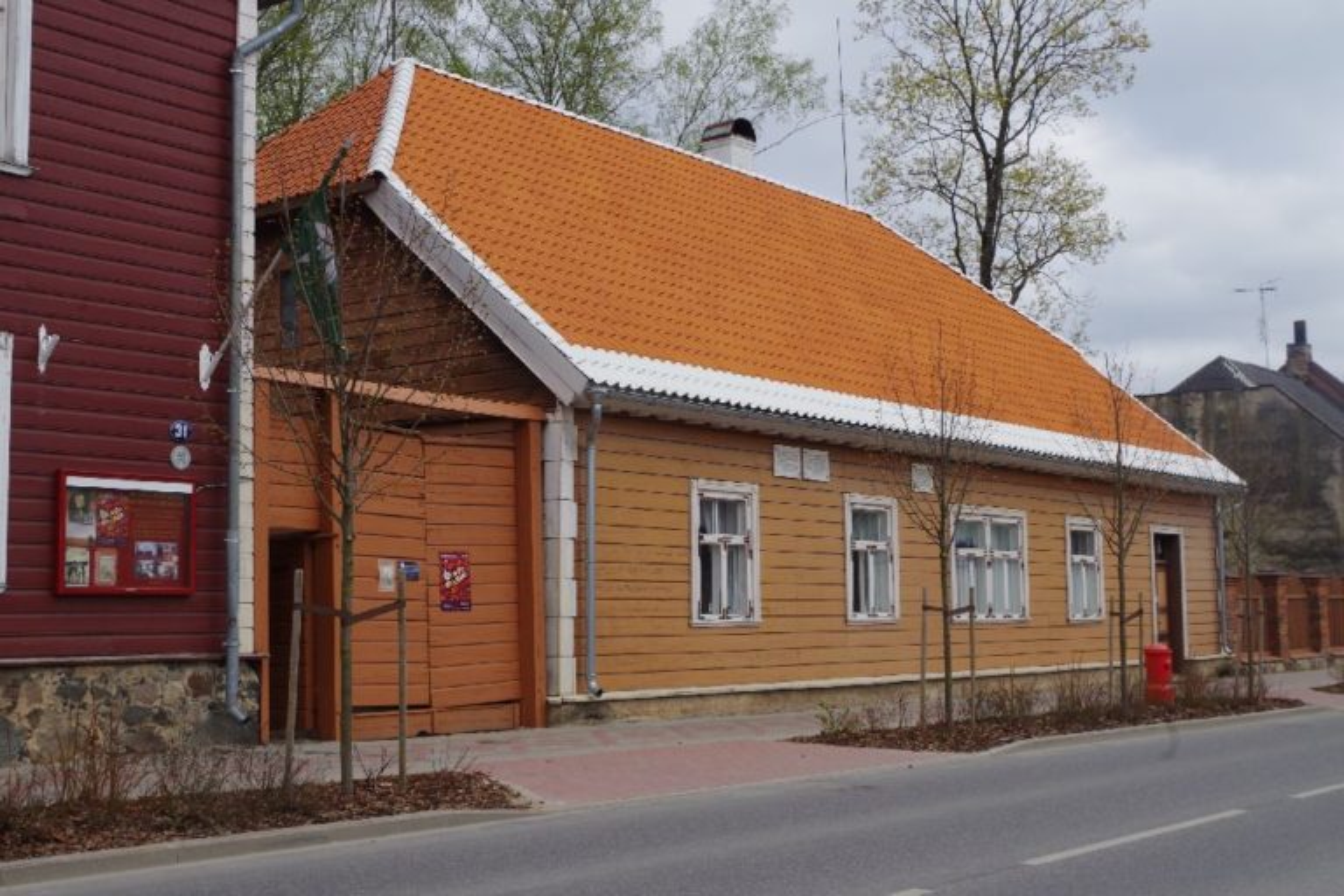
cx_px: 672
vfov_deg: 29.2
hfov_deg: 42.7
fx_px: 1717
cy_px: 448
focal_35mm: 46
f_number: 11
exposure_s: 1/160
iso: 200
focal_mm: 30.63
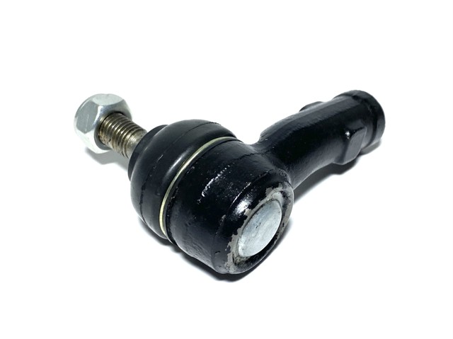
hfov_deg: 67.3
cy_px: 170
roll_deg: -1.9
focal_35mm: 26
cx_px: 226
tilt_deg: -41.0
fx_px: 340
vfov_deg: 53.0
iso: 50
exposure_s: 1/100
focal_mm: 4.25
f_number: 1.8
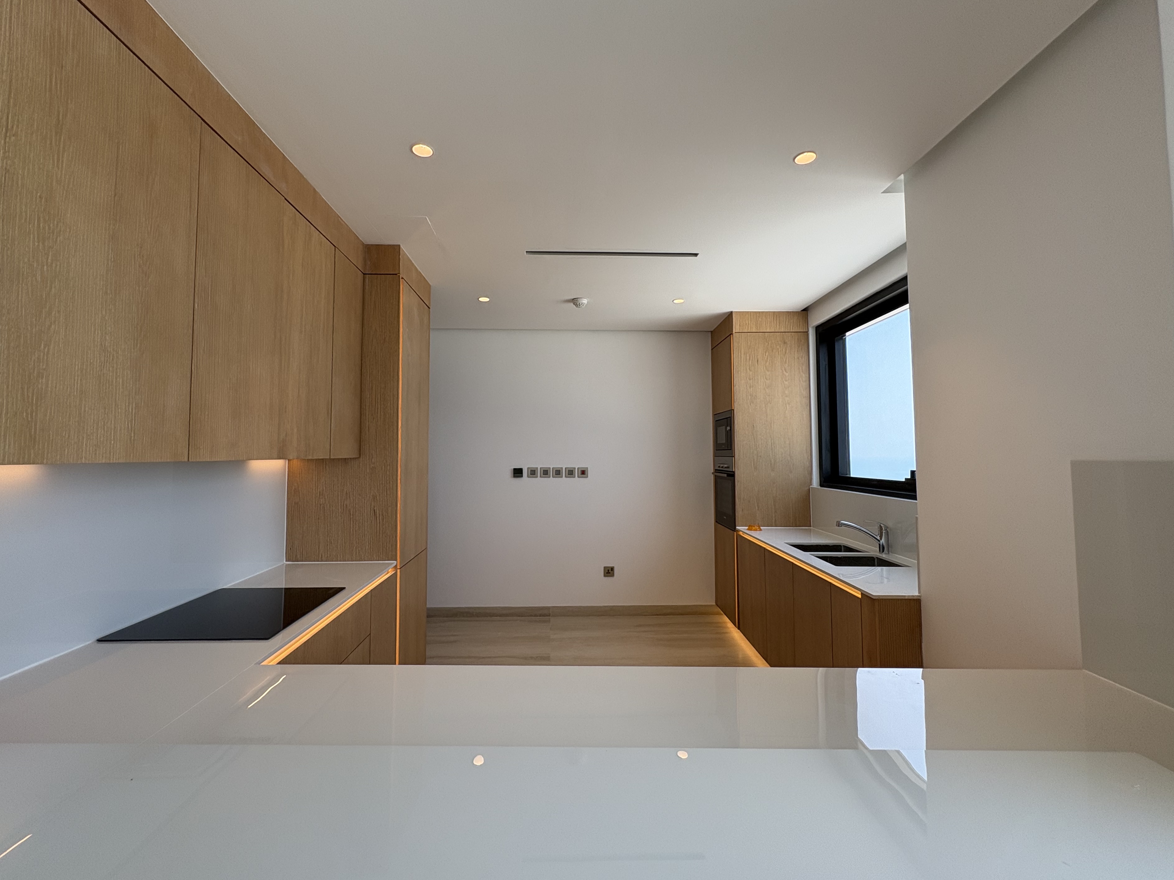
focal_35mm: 15
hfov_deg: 98.1
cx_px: 568
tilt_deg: +3.8
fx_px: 509
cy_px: 427
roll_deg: +0.1
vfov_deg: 81.7
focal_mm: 2.22
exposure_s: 1/158
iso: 64
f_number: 2.2
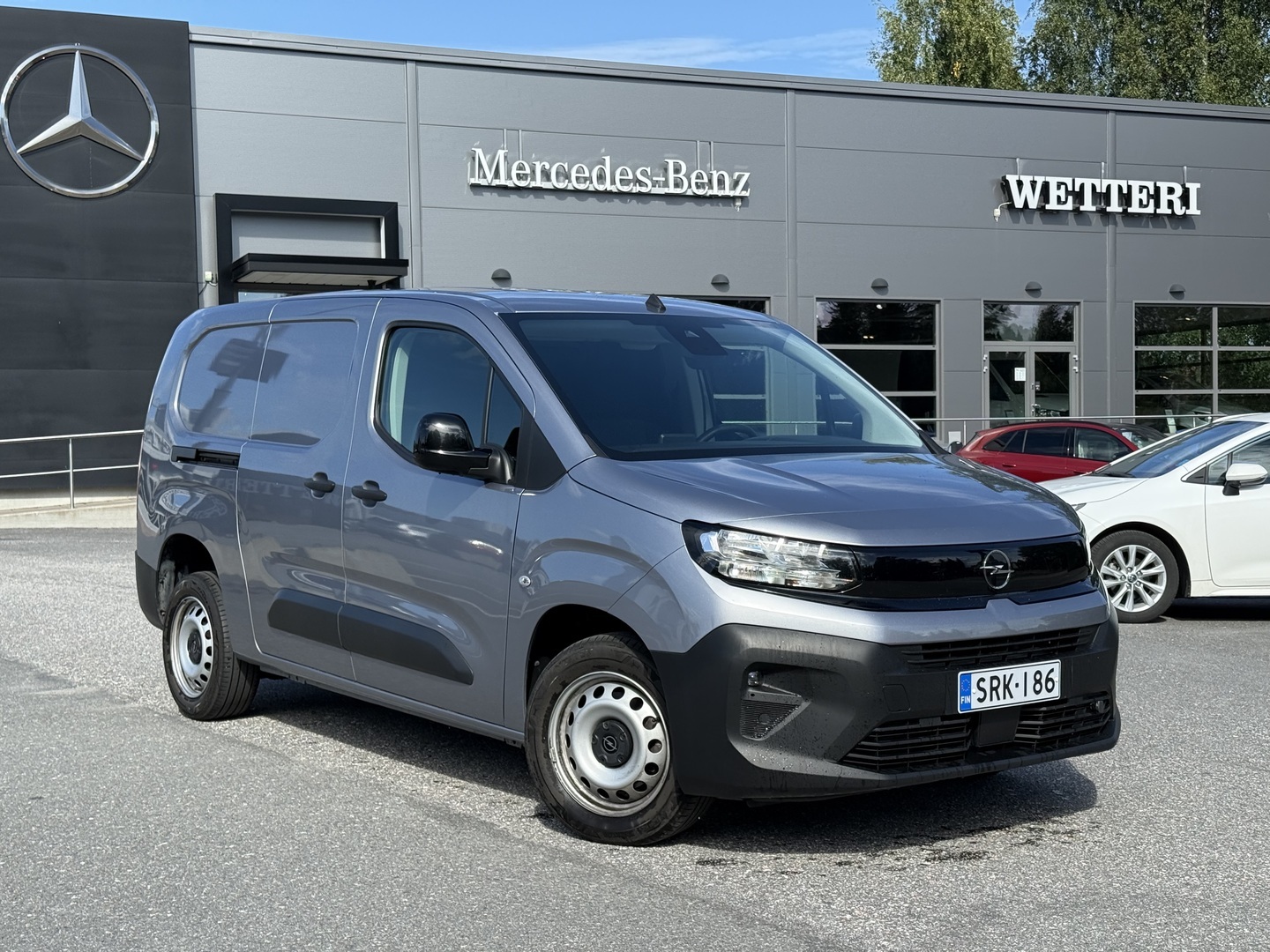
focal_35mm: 48
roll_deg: +0.8
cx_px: 635
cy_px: 476
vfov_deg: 30.3
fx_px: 1761
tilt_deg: -1.2
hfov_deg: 39.7
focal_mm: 6.76
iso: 80
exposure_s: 1/3378
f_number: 1.78
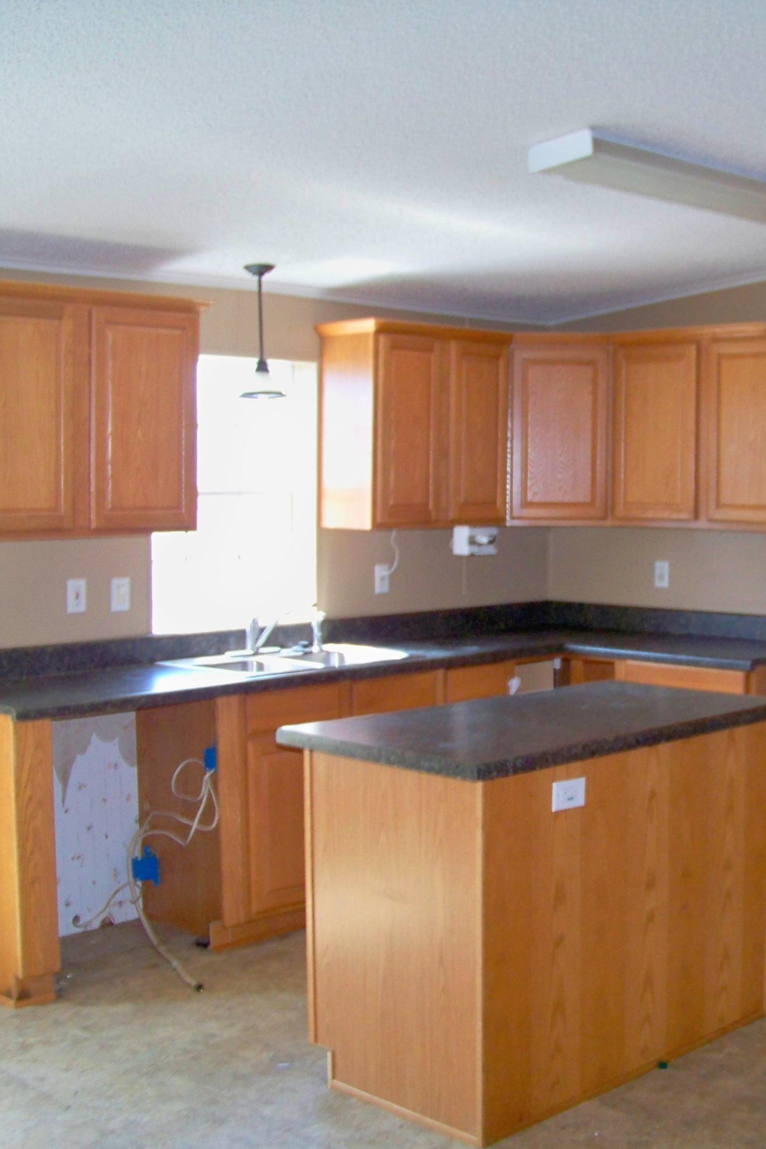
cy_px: 576
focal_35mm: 46
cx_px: 529
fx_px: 1468
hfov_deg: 29.0
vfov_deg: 42.7
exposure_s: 1/30
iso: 200
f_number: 2.8
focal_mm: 5.85
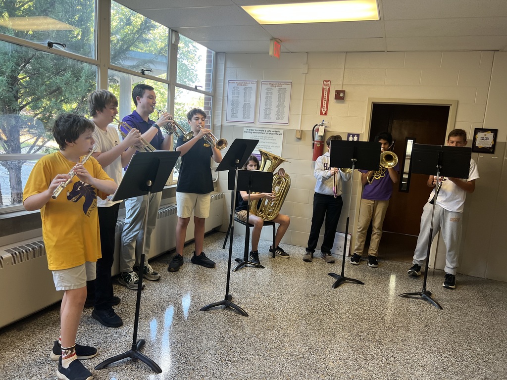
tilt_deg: -5.1
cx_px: 254
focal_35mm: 26
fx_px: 381
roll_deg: -3.0
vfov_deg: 53.1
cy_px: 190
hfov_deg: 67.3
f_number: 1.5
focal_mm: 5.7
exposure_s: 1/120
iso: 100
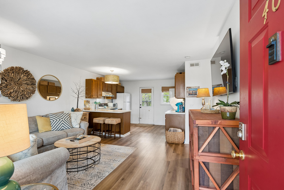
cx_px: 144
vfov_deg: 70.4
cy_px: 100
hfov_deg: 93.3
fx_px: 134
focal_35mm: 17
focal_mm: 16
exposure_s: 1/6
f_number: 8
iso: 400
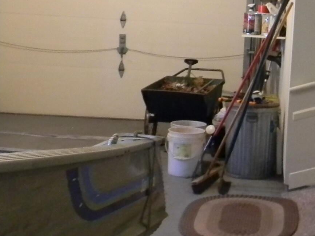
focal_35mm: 97
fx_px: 882
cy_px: 74
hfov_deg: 19.5
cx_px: 333
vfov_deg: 15.2
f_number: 3.5
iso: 400
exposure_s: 1/18.6
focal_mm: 5
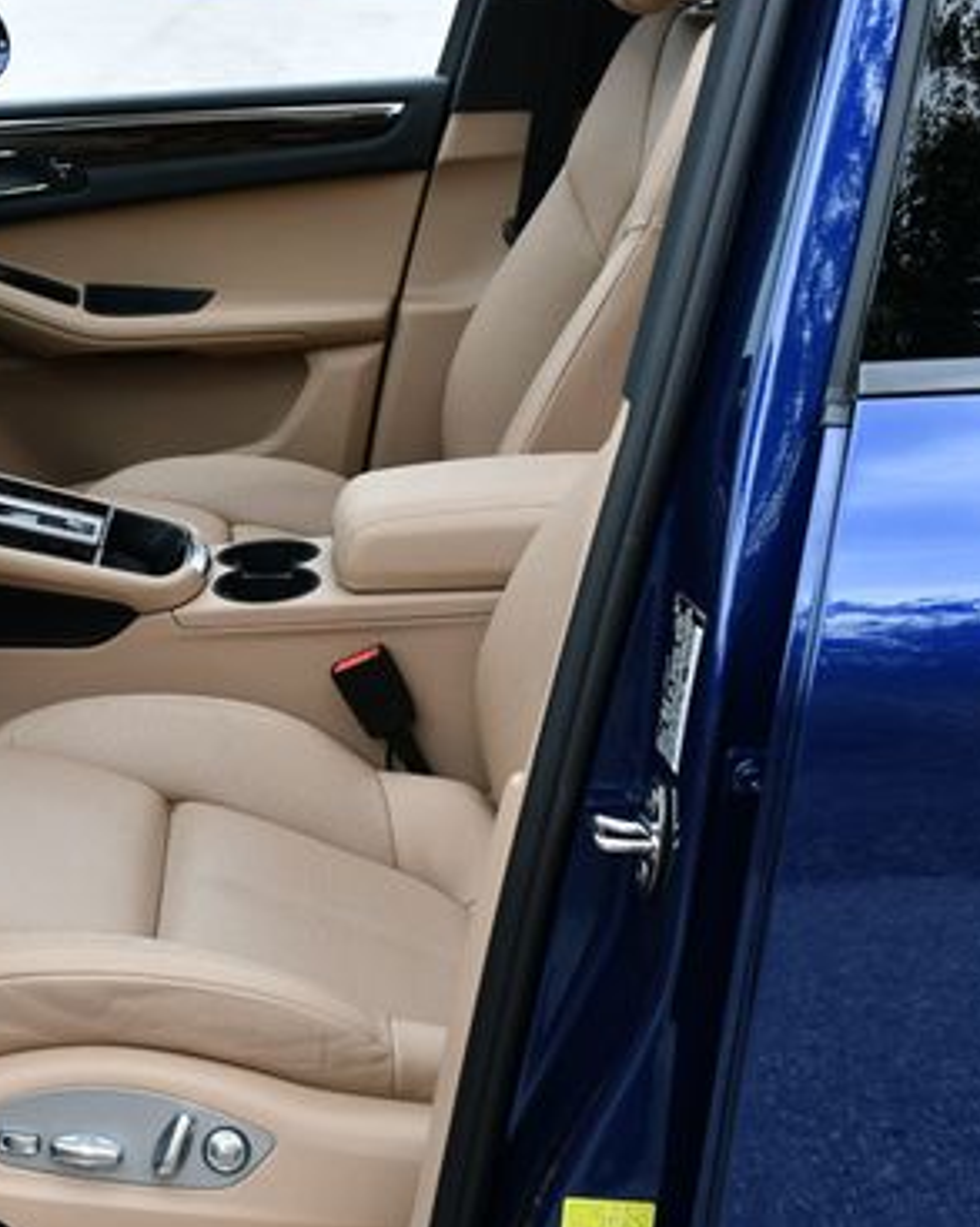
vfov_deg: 32.0
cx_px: 10
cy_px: 672
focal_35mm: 59
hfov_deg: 24.6
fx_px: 2142
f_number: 5.6
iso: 320
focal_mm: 18
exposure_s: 1/250
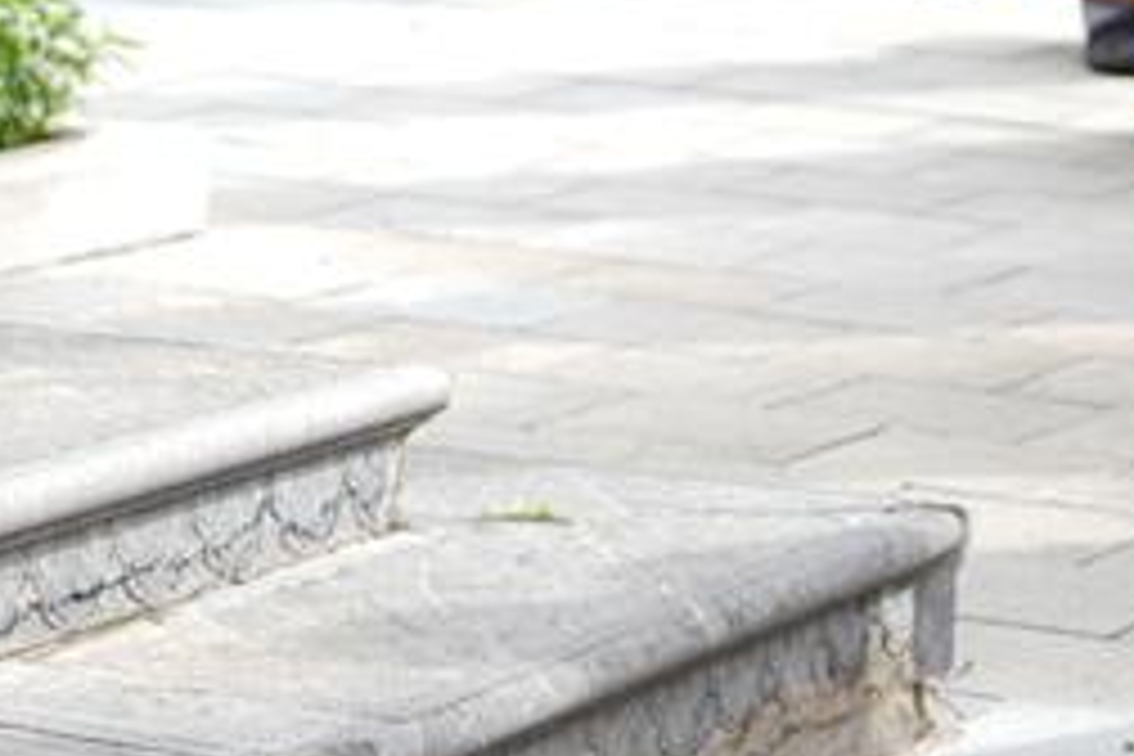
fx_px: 6740
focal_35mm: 214
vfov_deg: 6.3
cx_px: 590
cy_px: -634
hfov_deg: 9.6
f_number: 2.8
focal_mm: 45
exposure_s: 1/250
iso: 80
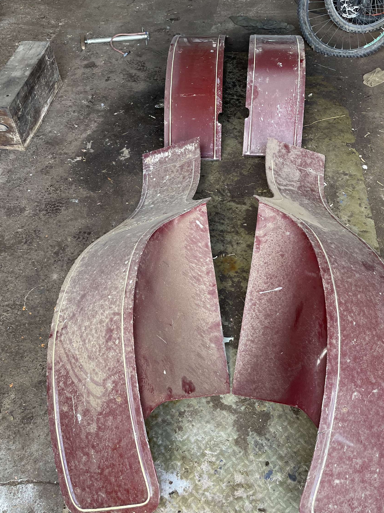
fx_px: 459
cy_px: 251
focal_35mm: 31
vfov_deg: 58.4
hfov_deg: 45.4
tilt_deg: -46.7
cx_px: 202
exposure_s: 1/120
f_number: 1.6
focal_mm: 4.2
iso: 125
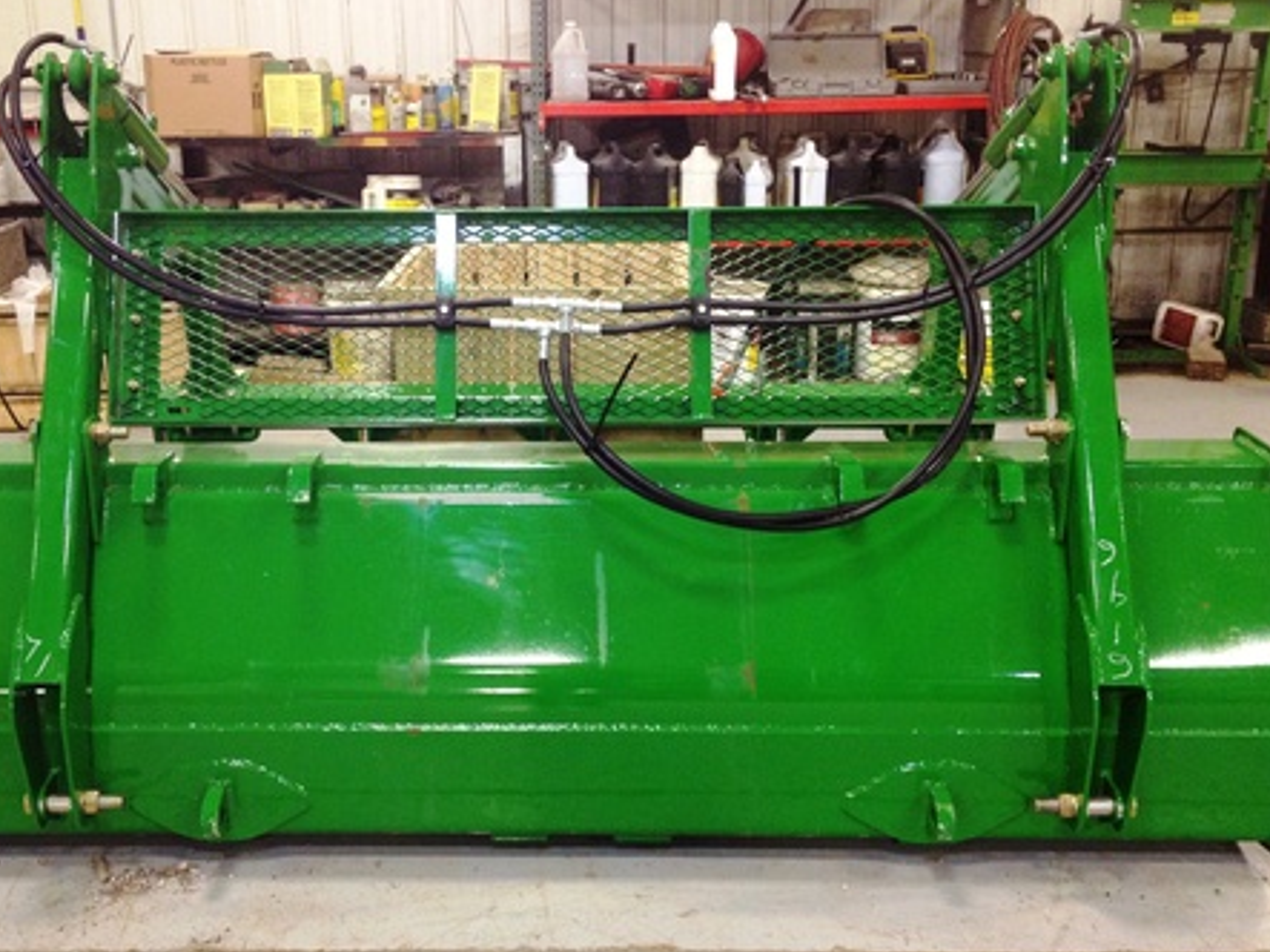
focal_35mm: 43
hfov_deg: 43.7
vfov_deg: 33.6
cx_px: 539
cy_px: 487
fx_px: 1577
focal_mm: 4.28
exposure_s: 1/20
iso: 200
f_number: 2.4
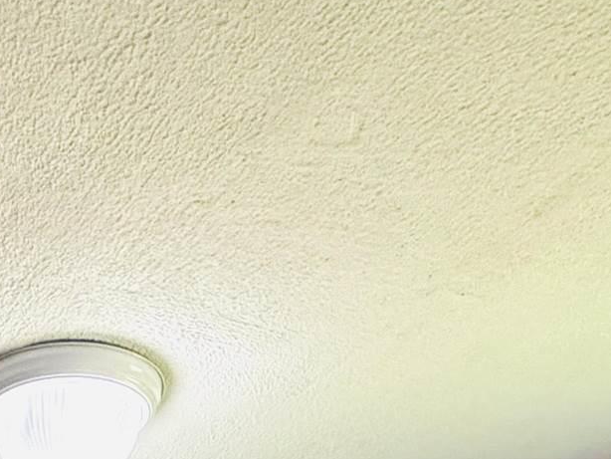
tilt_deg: -3.9
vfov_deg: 14.4
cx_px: 36
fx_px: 1236
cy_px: 1087
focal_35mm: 70
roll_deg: -0.5
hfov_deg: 26.6
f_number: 2.2
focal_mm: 2.22
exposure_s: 1/120
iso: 250
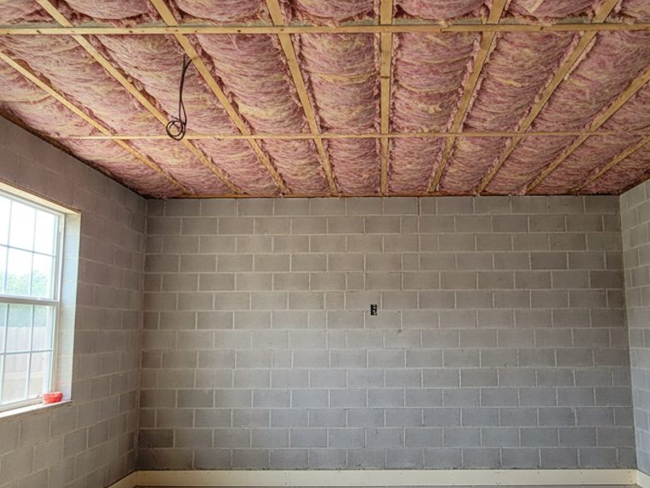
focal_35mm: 40
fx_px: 751
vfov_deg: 36.0
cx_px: 373
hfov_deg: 46.7
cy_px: 239
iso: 699
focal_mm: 5.7
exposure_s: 1/1067
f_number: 1.6
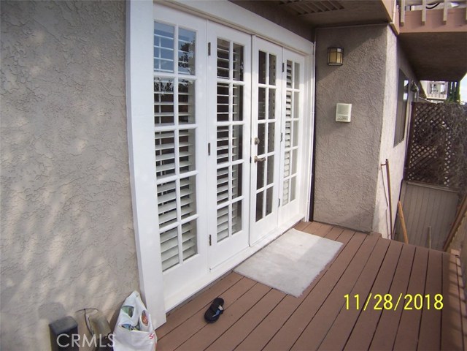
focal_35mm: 33
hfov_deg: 55.4
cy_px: 176
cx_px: 234
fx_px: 445
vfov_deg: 42.9
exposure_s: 1/500
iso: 80
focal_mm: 5.5
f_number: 3.4
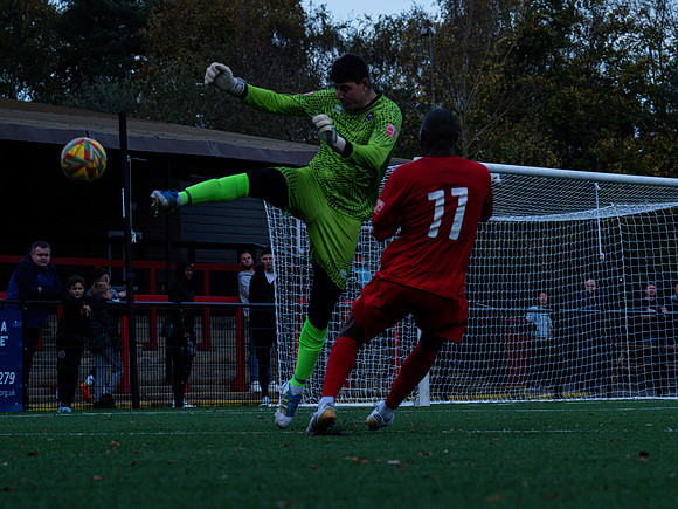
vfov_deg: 7.8
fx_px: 3706
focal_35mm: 189
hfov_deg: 10.4
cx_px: 492
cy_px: 210
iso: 800
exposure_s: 1/2000
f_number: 8
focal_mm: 135
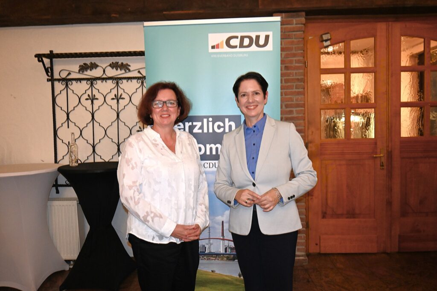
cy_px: 146
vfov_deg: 44.6
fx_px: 355
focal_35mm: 29
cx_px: 218
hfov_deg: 63.2
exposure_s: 1/60
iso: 1600
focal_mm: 19.5
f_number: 3.8
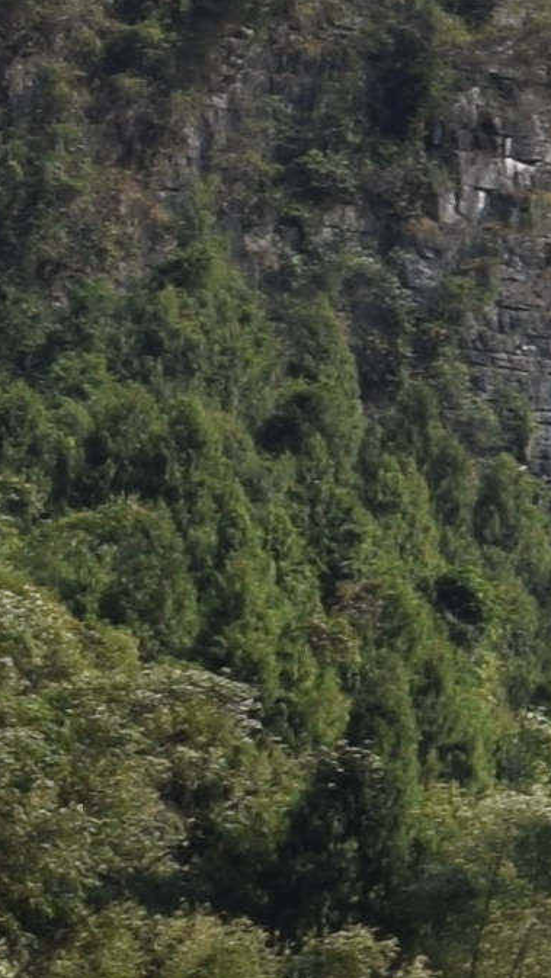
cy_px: 532
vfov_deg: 6.4
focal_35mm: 336
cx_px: 3659
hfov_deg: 3.1
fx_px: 8720
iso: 100
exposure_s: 1/160
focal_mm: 24
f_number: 11
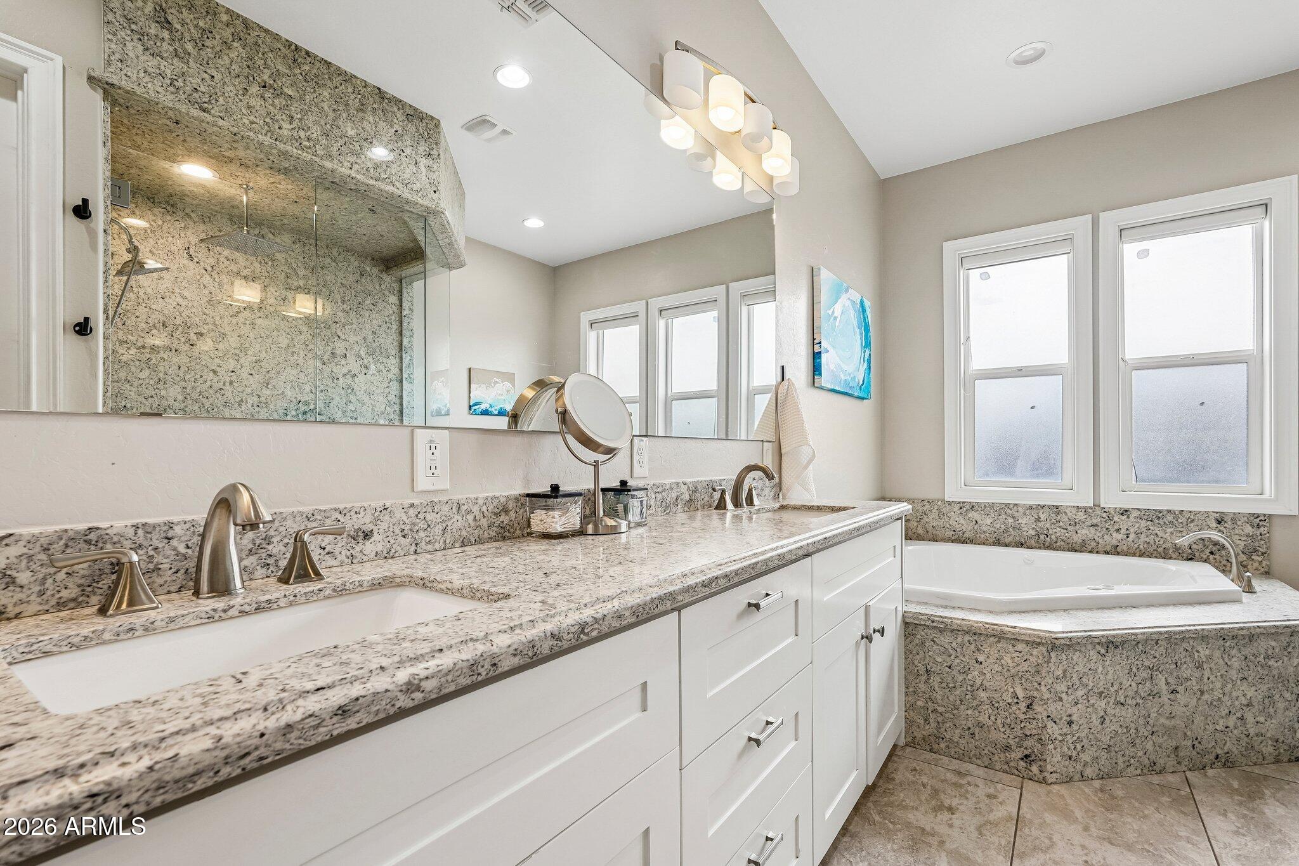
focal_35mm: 16
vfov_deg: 72.0
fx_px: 595
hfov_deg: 95.0
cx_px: 650
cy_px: 433
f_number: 8
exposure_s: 1/50
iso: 400
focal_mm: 16.5
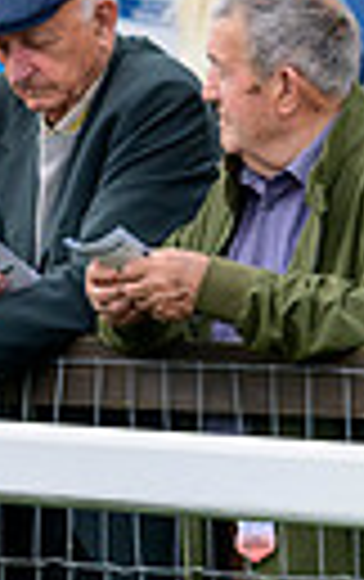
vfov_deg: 2.8
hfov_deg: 1.7
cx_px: -885
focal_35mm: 756
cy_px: 659
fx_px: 11960
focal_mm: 165
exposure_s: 1/1600
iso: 800
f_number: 5.6
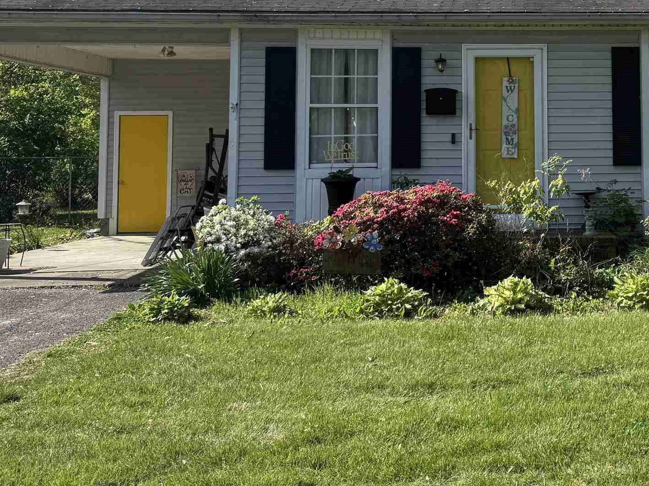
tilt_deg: +3.5
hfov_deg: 34.9
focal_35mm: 52
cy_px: 75
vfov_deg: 27.3
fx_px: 975
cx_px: 571
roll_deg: +0.5
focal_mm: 6.76
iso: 80
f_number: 1.78
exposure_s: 1/3597
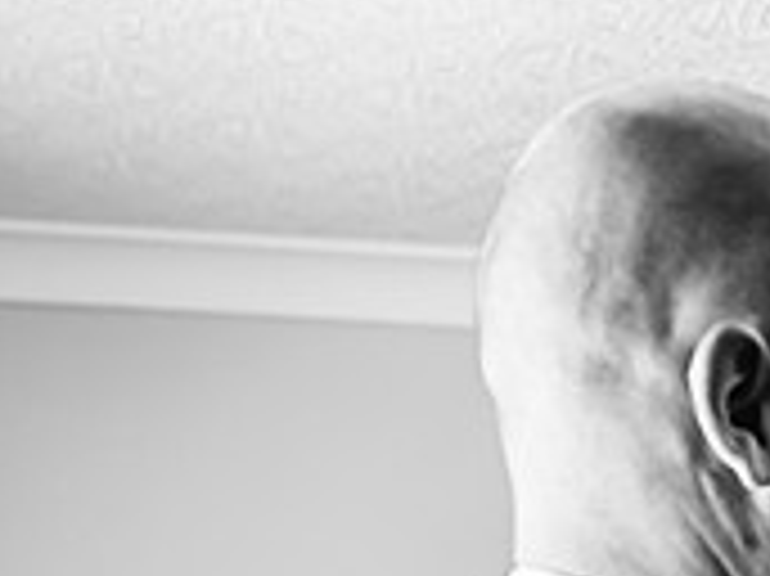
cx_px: 1102
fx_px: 2601
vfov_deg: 12.4
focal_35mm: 117
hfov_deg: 15.7
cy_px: 690
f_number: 2.8
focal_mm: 35
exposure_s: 1/160
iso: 640
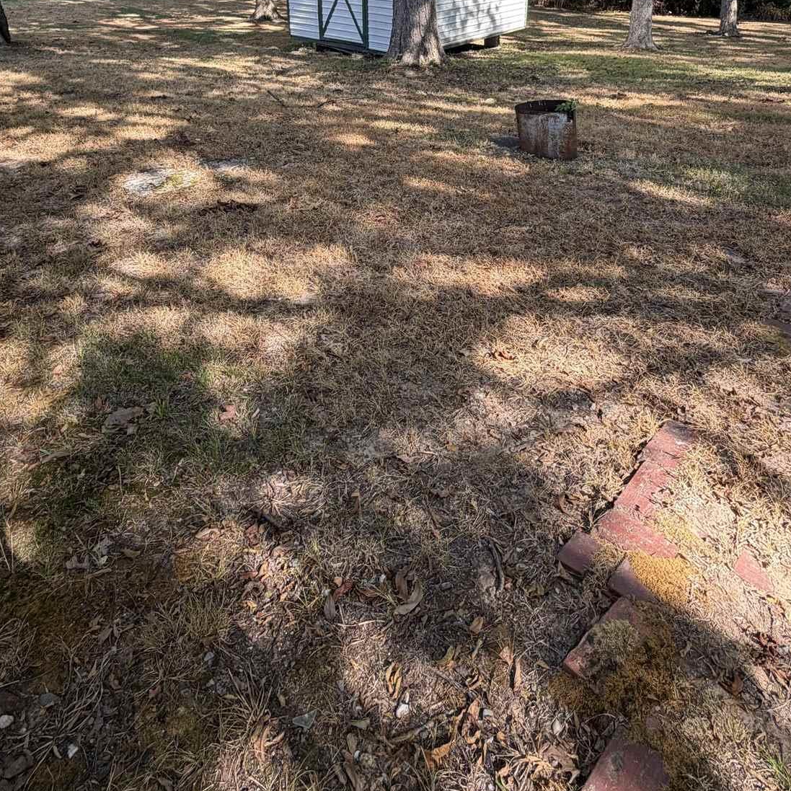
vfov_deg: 55.8
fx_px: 672
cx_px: 421
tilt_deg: -18.7
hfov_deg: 60.9
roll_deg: +0.8
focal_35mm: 26
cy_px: 140
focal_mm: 2.22
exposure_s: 1/138
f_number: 2.2
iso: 40
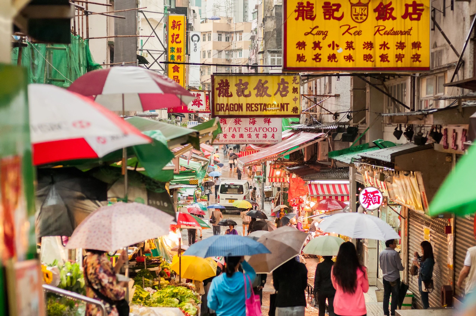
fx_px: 990
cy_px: 158
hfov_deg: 27.0
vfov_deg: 18.1
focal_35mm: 75
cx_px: 238
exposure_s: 1/320
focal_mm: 50
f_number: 2.8
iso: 1600
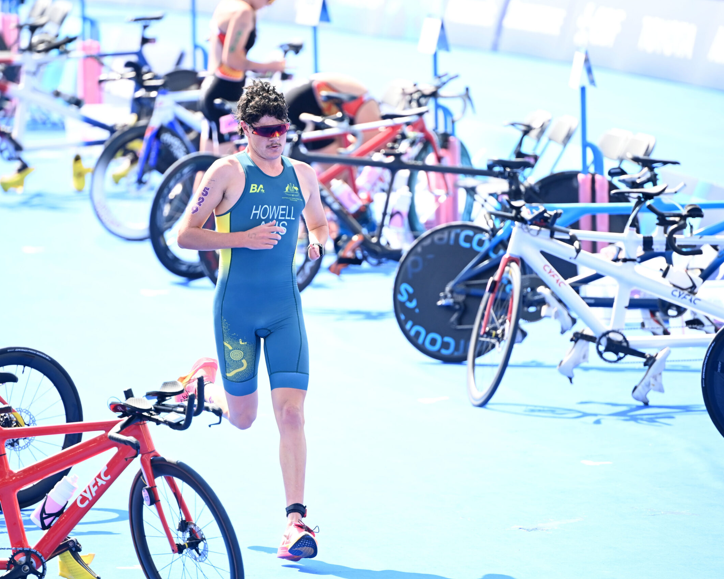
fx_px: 9664
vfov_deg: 3.4
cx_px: 338
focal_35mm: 451
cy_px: 290
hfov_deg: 4.3
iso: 1250
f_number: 4
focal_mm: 400
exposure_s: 1/2000
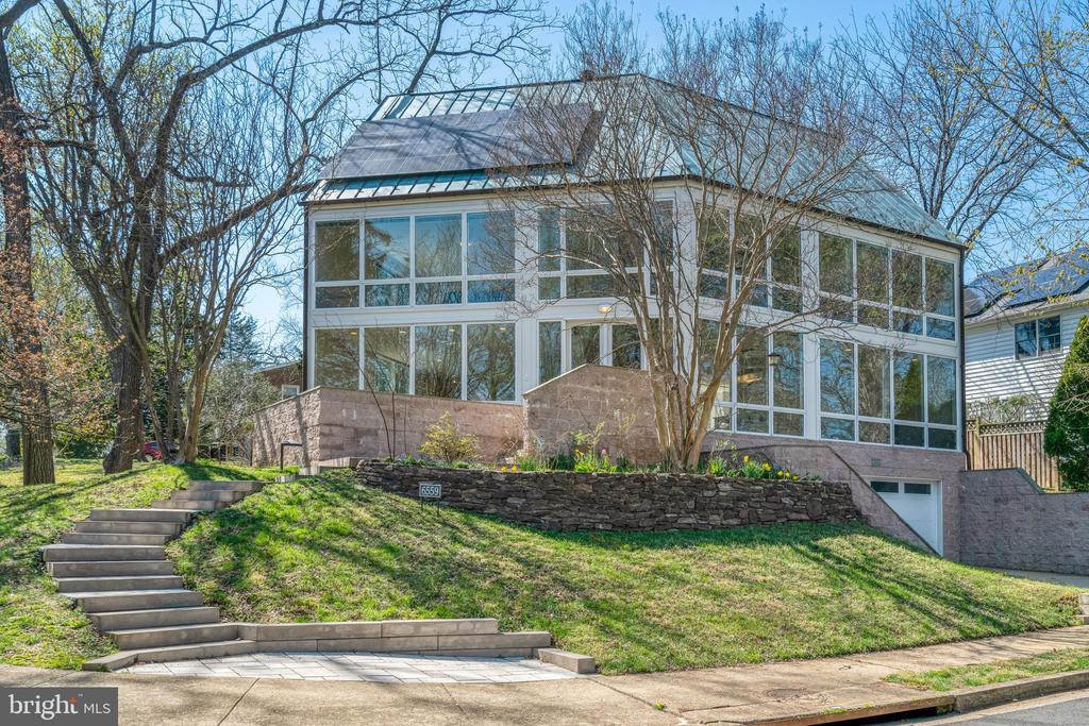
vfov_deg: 43.6
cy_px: 363
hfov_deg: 61.9
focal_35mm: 30
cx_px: 544
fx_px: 908
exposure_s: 1/2000
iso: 1250
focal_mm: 30
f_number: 8
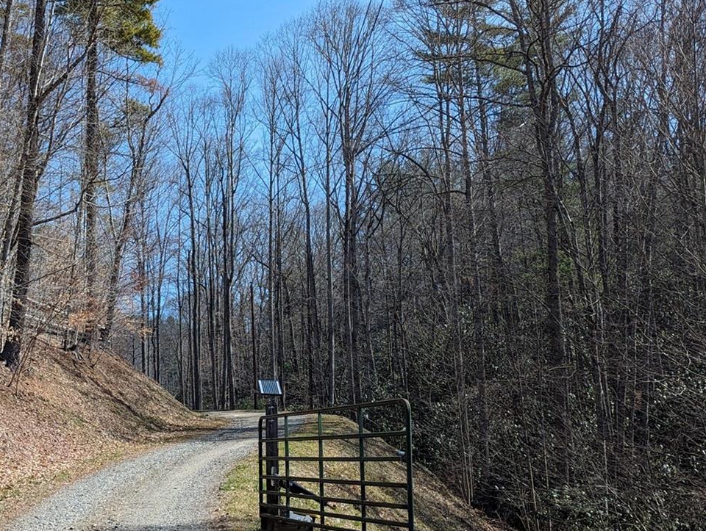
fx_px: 1042
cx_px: 87
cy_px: 383
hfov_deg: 35.5
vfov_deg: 28.3
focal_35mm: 51
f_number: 1.85
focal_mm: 6.81
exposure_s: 1/1179
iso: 43
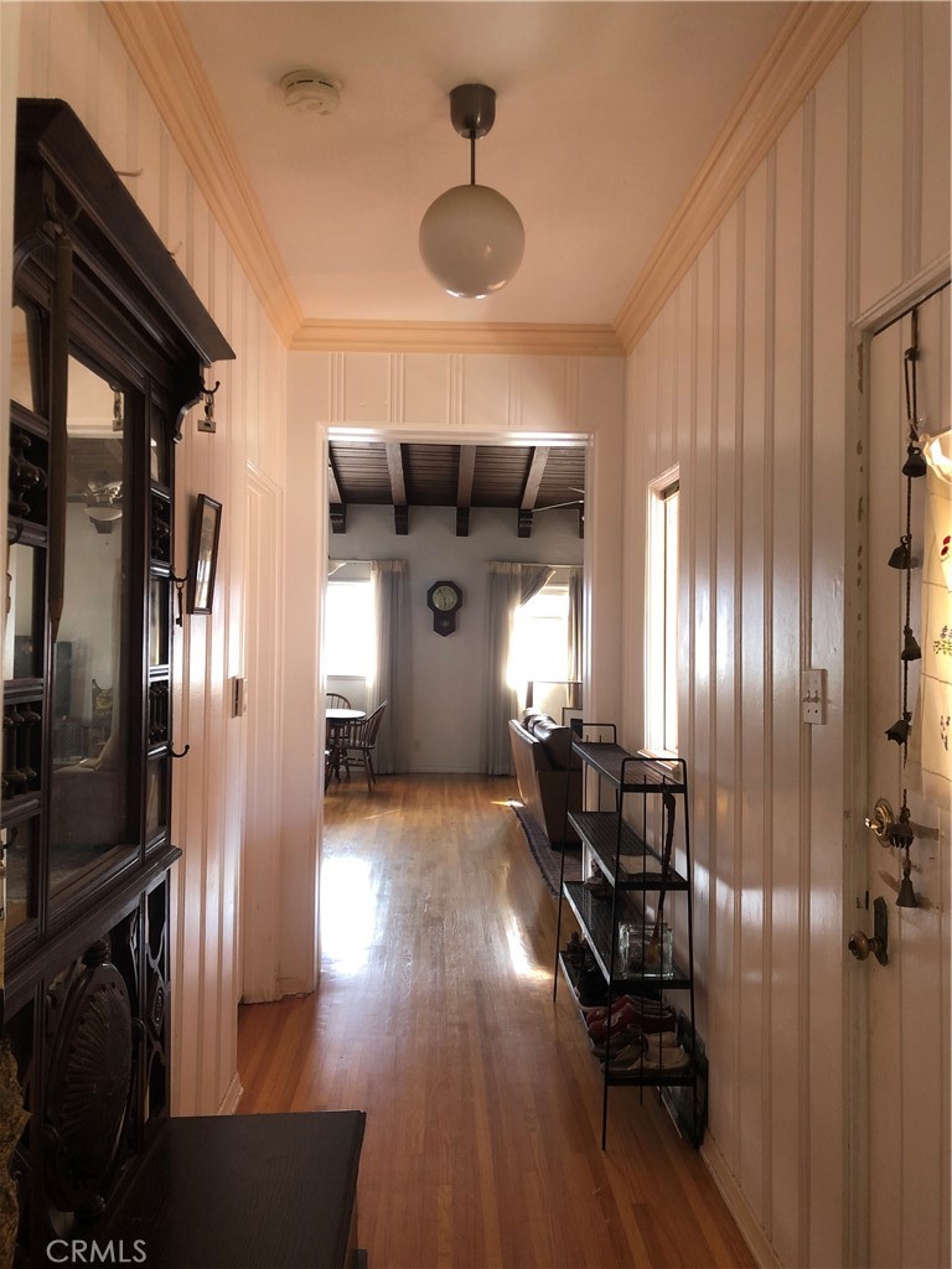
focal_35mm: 28
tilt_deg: +1.6
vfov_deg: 63.4
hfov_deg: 49.7
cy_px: 634
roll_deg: -0.7
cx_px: 476
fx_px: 1027
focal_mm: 4
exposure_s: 1/15
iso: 40
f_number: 1.8
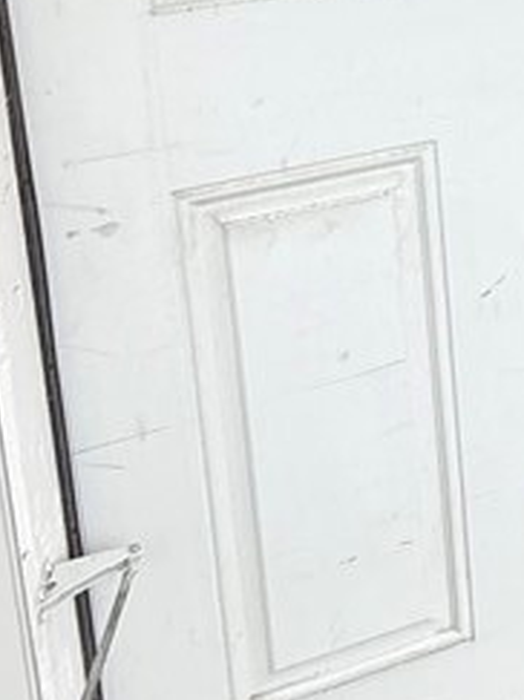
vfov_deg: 27.1
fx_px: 1192
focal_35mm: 59
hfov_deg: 21.4
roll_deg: +1.6
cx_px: 751
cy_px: -228
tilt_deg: -8.5
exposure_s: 1/80
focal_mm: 2.22
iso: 320
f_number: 2.2
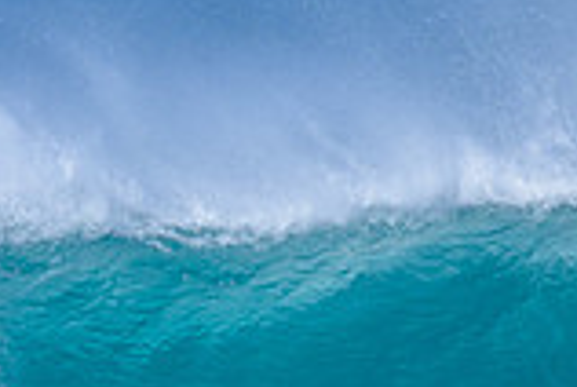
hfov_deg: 1.0
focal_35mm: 2051
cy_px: 491
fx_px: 32935
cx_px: 121
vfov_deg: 0.7
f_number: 8
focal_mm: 560
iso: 500
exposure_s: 1/1600
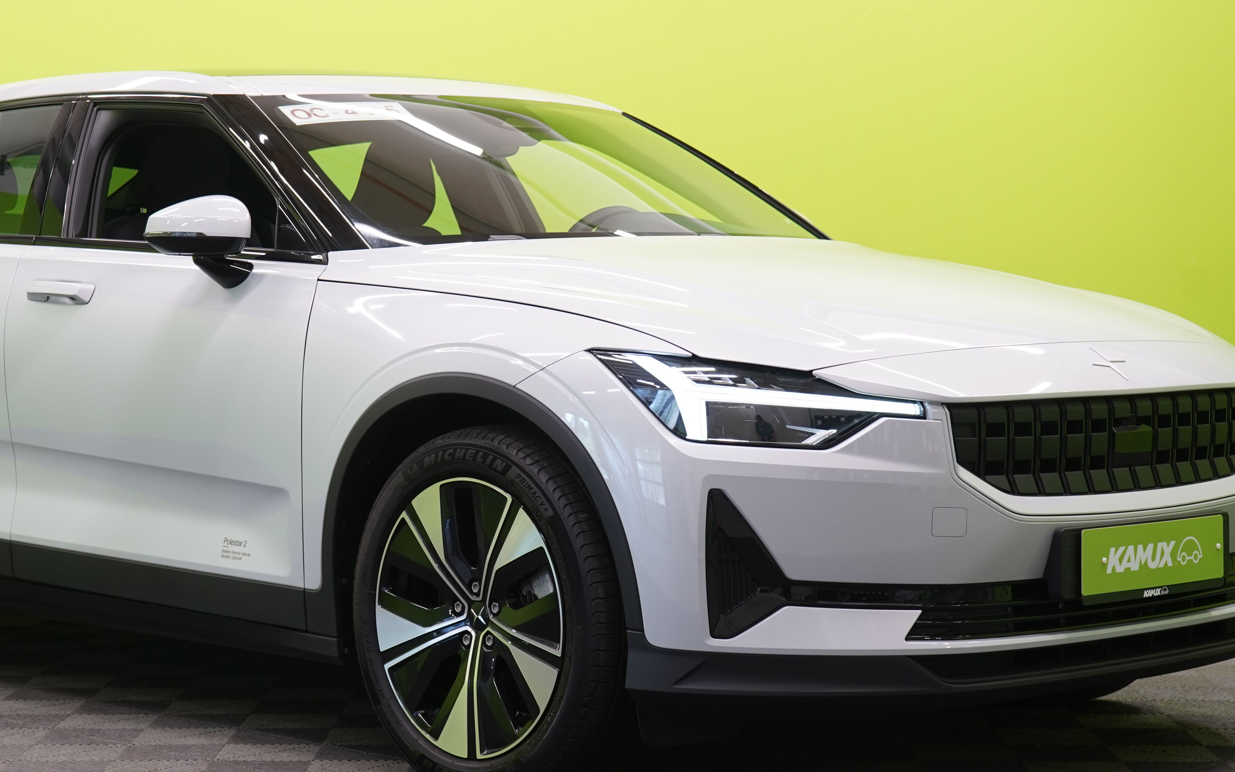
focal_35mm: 79
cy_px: 327
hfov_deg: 26.1
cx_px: 487
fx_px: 2659
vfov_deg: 16.5
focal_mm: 51
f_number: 5.6
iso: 400
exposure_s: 1/25
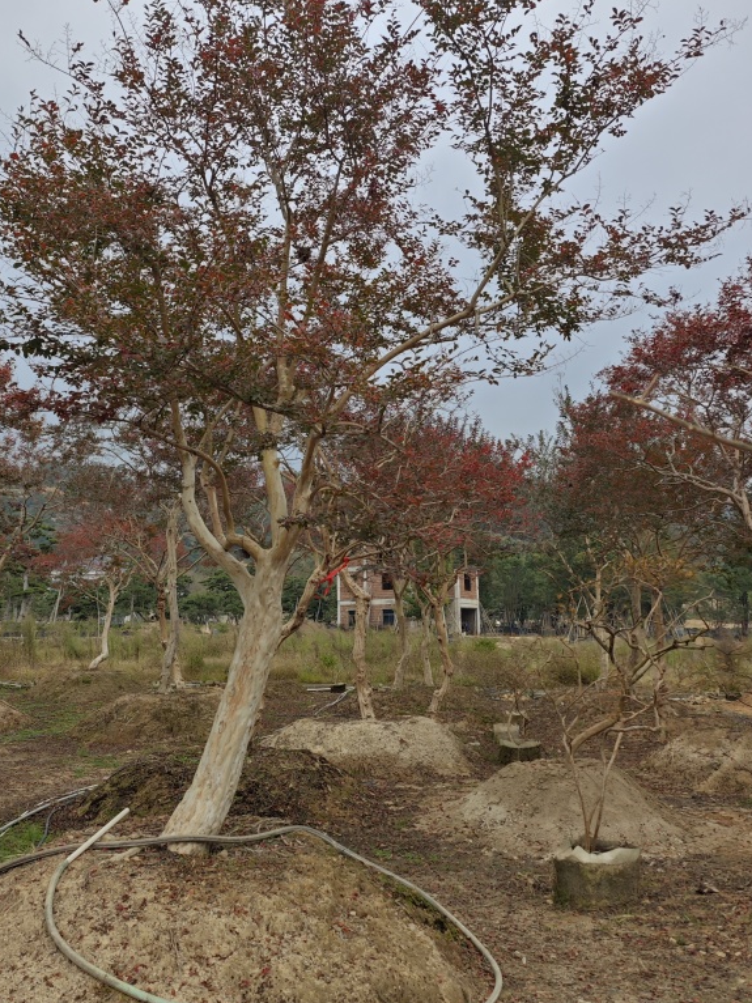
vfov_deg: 56.8
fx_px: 927
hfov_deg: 44.1
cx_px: 349
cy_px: 499
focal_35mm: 32
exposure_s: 1/2087
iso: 50
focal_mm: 6.55
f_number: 1.6
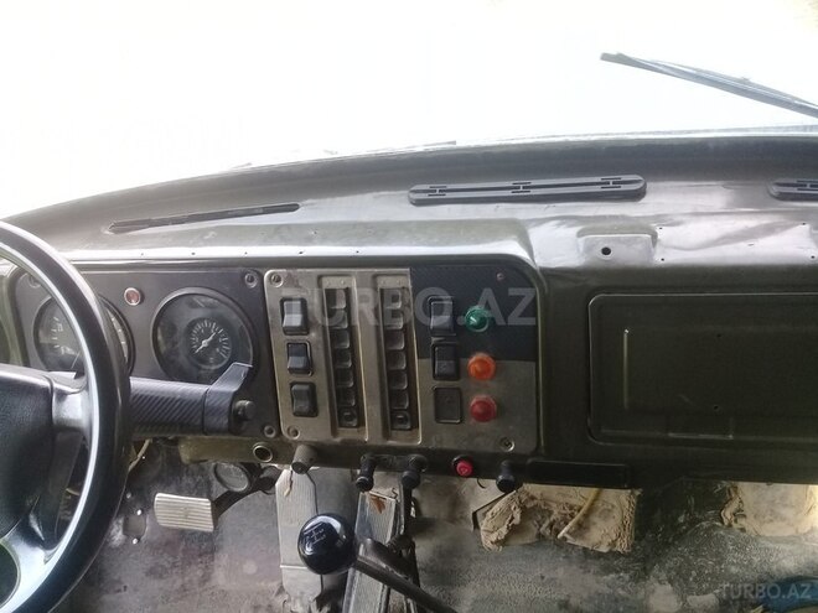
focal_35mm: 31
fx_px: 733
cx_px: 409
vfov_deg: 45.4
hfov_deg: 58.4
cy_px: 306
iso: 80
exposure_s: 1/100
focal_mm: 3.3
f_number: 2.2
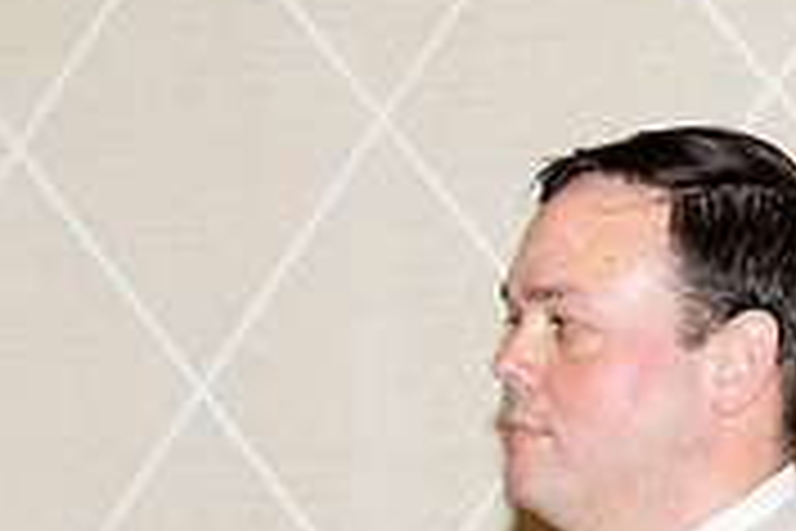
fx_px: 8689
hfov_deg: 5.2
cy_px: 659
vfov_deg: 3.5
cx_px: 863
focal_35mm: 393
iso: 2000
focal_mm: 120
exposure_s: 1/200
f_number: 5.6
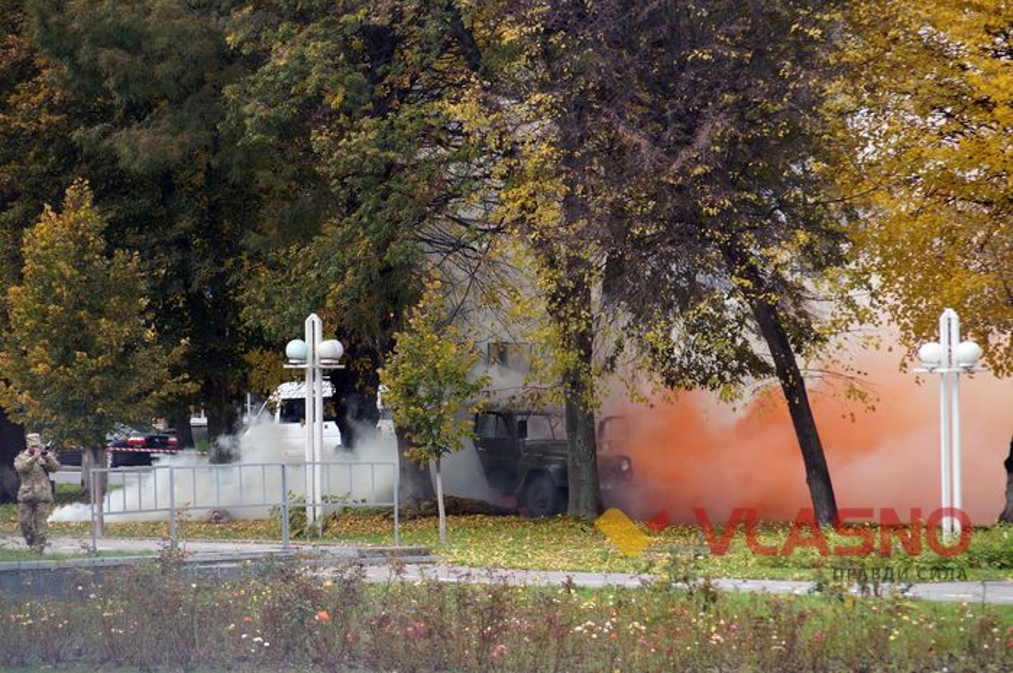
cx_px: 506
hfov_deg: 10.2
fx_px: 5691
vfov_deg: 6.8
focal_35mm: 202
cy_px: 336
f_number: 5.6
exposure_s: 1/250
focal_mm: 135
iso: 400
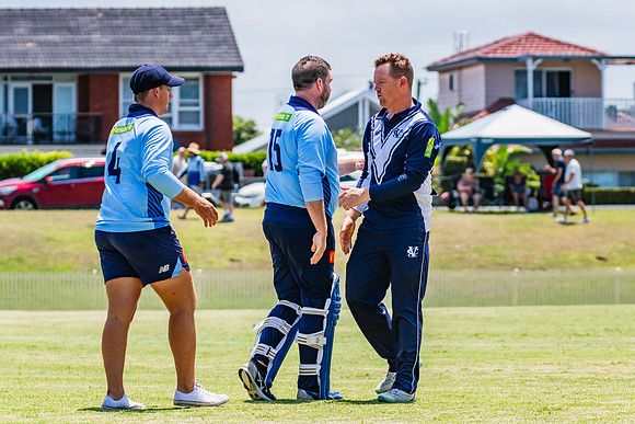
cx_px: 324
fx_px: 4600
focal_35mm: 261
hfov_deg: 7.9
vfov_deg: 5.3
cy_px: 194
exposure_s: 1/2000
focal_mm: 240
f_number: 10
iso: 800
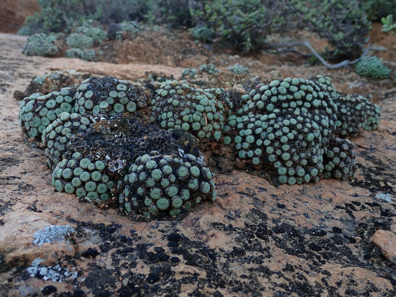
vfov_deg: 46.8
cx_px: 198
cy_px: 148
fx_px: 343
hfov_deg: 60.0
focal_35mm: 30
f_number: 3.2
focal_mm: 5.5
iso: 100
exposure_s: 1/100
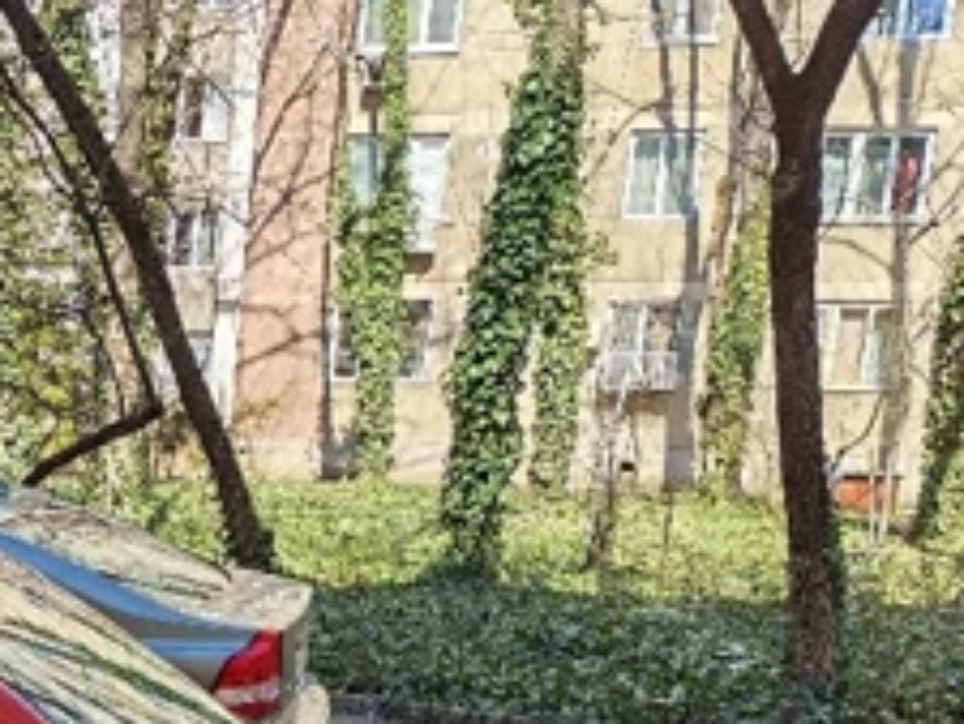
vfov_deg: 19.2
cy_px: 883
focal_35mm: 72
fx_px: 2006
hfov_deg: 24.7
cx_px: -167
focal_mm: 6.12
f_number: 1.9
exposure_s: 1/213
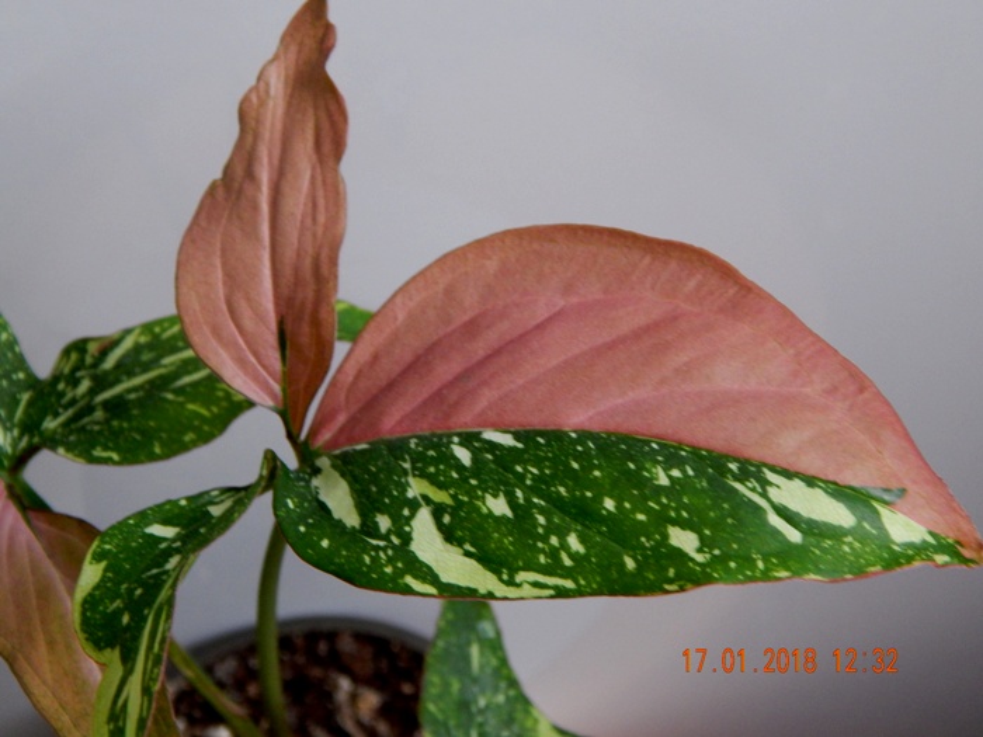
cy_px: 368
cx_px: 492
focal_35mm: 61
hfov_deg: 31.7
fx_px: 1732
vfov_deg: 24.0
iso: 400
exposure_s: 1/15
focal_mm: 10.9
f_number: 4
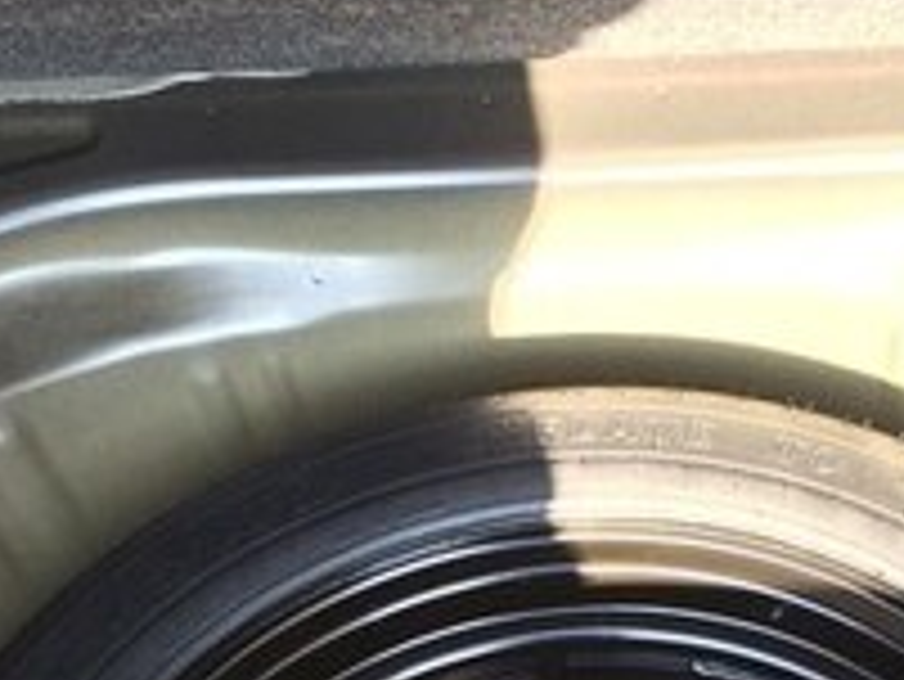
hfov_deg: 20.4
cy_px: 1002
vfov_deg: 14.6
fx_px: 2482
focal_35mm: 95
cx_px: 720
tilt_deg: -65.4
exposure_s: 1/50
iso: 32
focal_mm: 4.15
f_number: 2.2
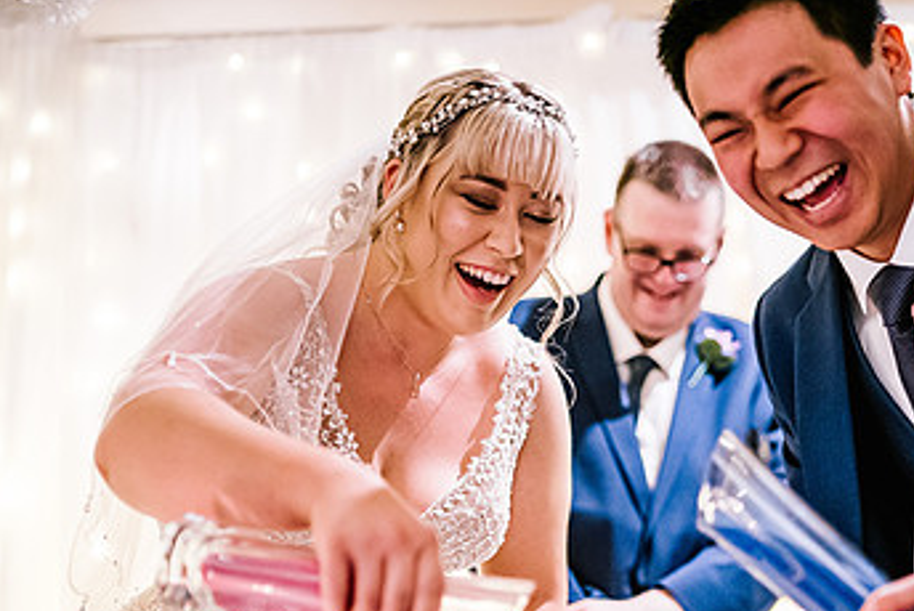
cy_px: 397
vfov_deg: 23.0
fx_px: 1499
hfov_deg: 33.6
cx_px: 614
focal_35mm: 59
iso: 4000
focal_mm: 35
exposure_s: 1/250
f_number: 1.4
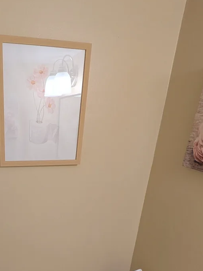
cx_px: 32
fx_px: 258
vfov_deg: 51.1
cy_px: 226
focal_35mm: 33
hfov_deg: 40.6
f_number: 2.2
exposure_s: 1/24
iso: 72
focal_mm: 1.83
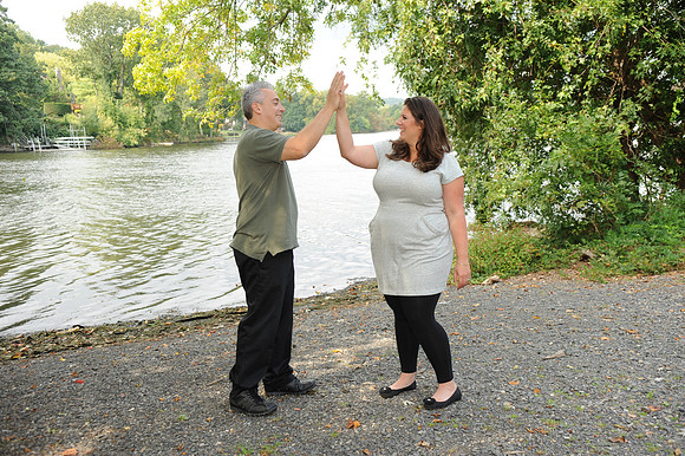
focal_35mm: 40
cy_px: 228
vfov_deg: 33.4
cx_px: 342
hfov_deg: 48.5
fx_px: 761
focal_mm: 40
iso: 500
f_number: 6.3
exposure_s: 1/250
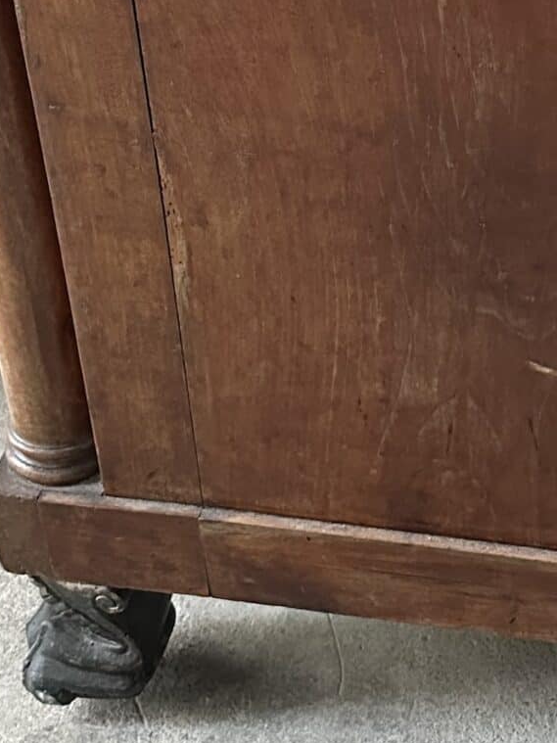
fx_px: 1738
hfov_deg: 17.9
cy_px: 28
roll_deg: -0.7
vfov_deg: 23.3
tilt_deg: -33.3
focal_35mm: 81
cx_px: 510
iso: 1000
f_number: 1.78
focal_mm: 6.86
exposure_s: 1/37
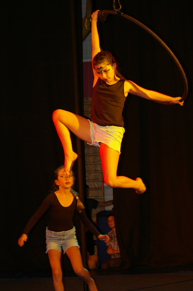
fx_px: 846
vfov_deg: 19.5
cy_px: 146
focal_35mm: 105
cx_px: 96
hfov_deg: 13.0
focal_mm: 70
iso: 400
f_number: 4.5
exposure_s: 1/90
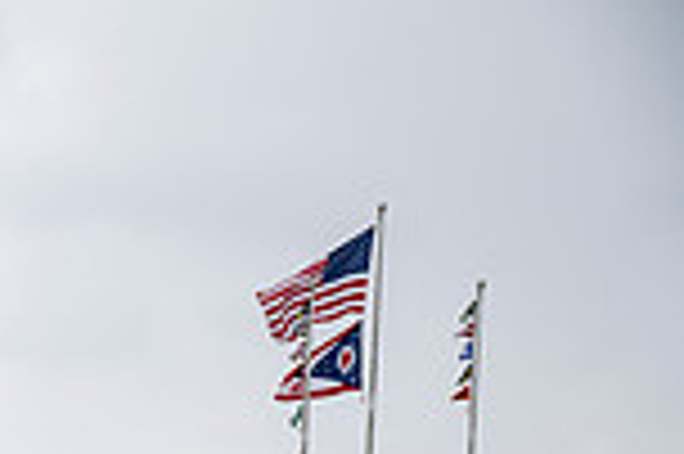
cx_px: -612
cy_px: 861
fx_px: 2505
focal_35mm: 132
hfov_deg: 13.6
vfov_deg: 9.7
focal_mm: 34.5
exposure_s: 1/500
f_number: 2.8
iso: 100
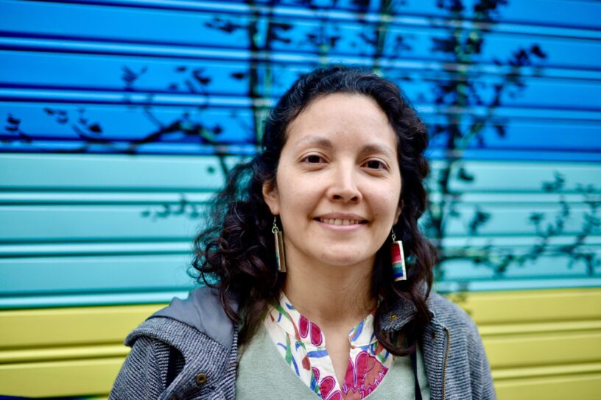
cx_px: 300
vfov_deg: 27.0
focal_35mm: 50
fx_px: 835
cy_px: 200
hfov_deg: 39.6
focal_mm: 50
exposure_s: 1/640
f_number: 1.4
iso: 800
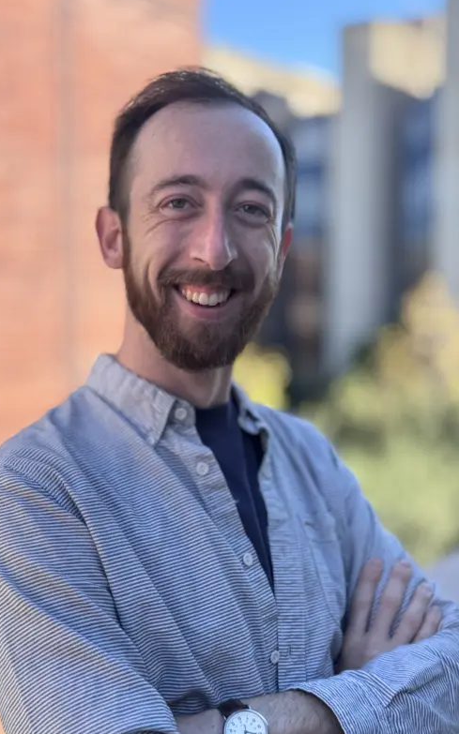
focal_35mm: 52
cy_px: 367
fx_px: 1041
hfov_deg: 24.9
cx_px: 215
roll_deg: +0.4
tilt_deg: -1.4
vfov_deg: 38.9
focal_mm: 6.76
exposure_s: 1/995
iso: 64
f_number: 1.78
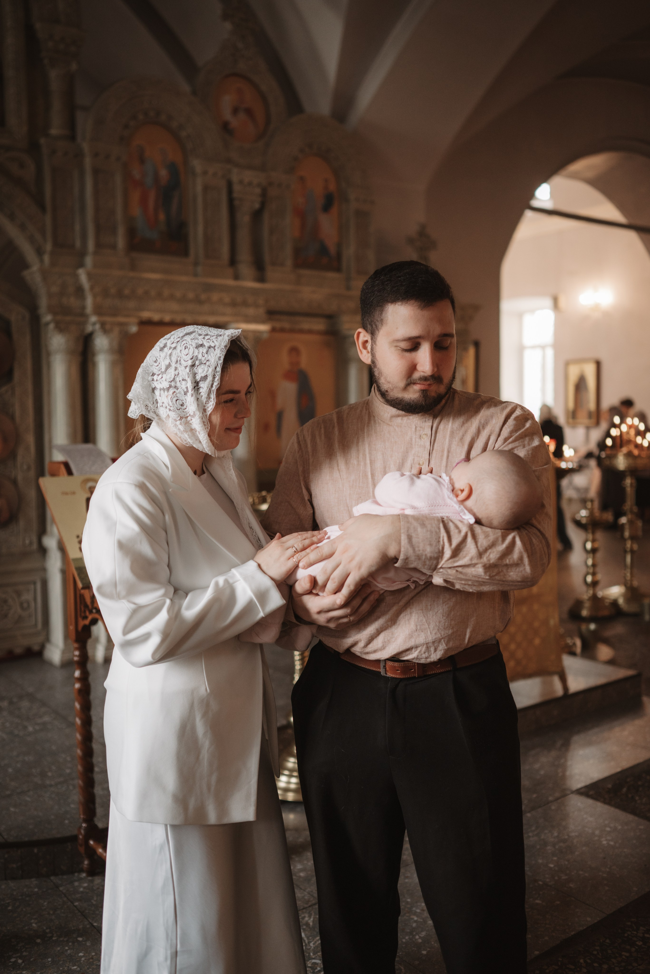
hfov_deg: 37.9
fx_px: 947
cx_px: 325
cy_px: 487
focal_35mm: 35
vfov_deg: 54.4
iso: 800
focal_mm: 35
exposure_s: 1/250
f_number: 1.8
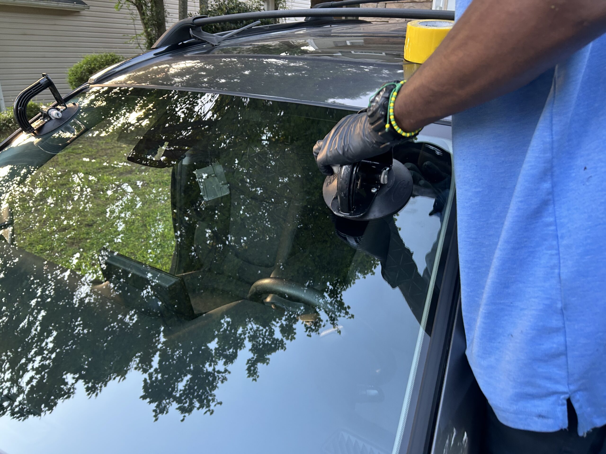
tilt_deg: -24.1
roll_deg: +1.0
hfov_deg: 67.3
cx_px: 303
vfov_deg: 53.1
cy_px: 227
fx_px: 455
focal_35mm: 26
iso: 125
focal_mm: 5.7
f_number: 1.5
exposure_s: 1/64
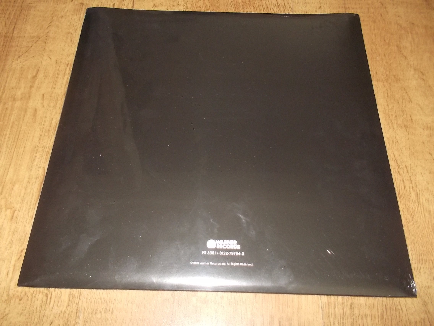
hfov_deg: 61.7
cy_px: 163
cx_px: 217
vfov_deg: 48.2
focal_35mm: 29
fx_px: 364
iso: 250
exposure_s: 1/30
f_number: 3.3
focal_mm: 4.1
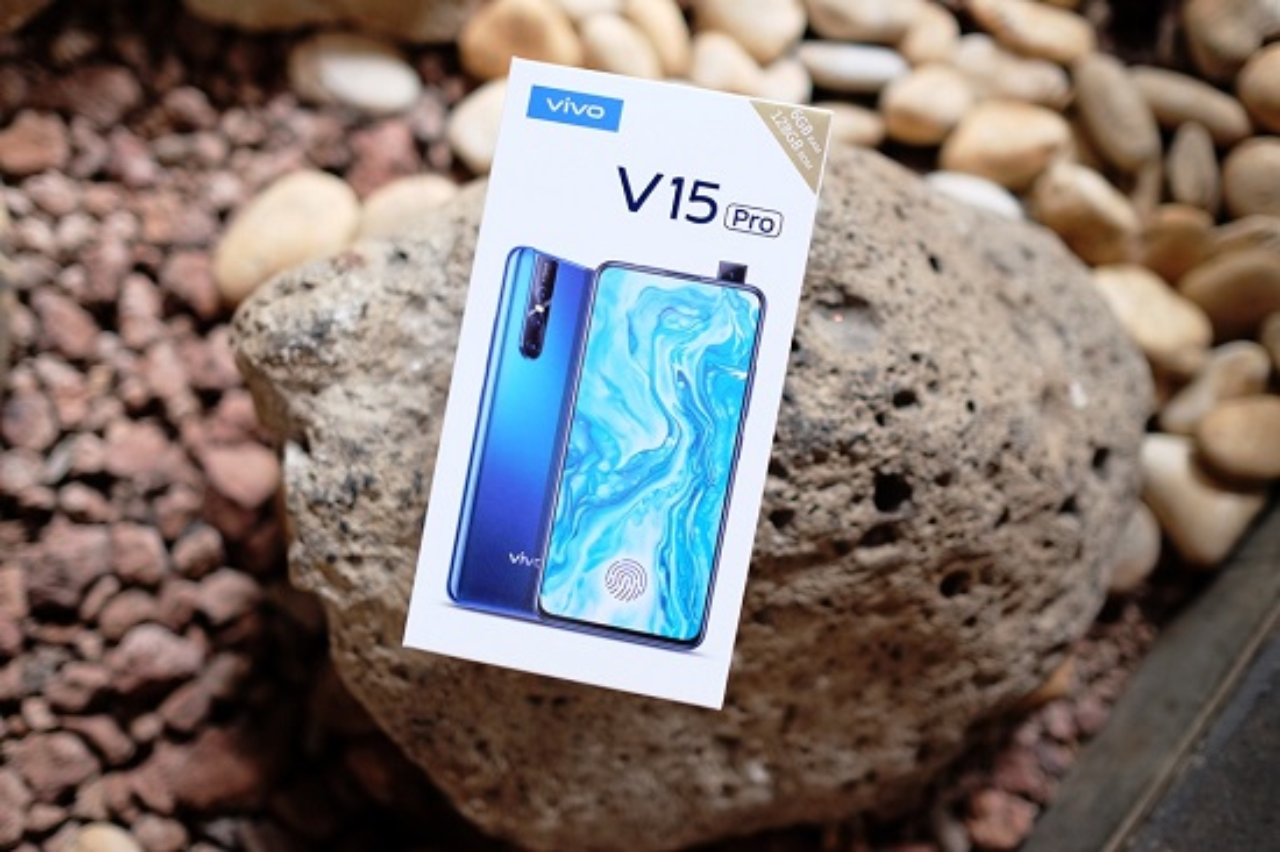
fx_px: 1244
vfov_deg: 37.8
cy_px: 426
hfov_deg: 54.5
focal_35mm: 35
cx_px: 640
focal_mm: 23
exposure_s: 1/100
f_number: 1.4
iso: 400
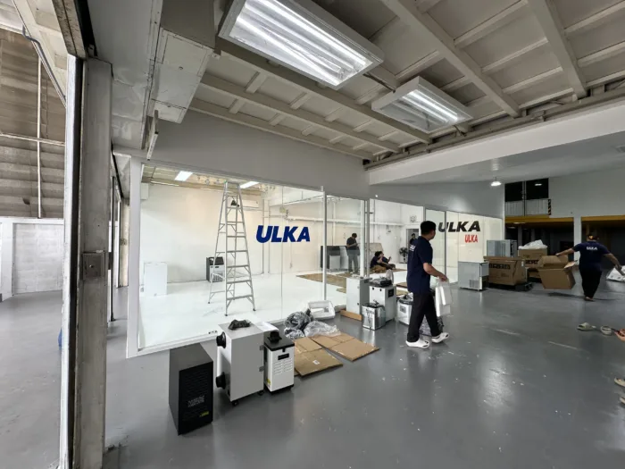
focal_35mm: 14
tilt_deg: +1.8
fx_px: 253
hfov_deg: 102.1
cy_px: 234
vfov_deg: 85.7
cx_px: 312
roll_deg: -0.9
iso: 40
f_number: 2.2
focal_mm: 2.22
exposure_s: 1/161
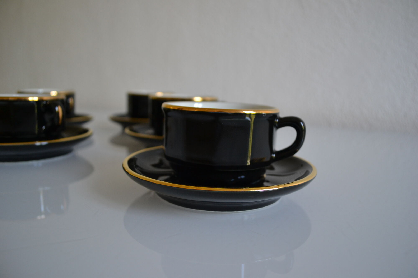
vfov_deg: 47.9
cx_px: 209
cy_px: 139
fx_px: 313
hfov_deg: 67.4
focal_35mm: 27
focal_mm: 18
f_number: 3.5
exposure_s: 1/50
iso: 400
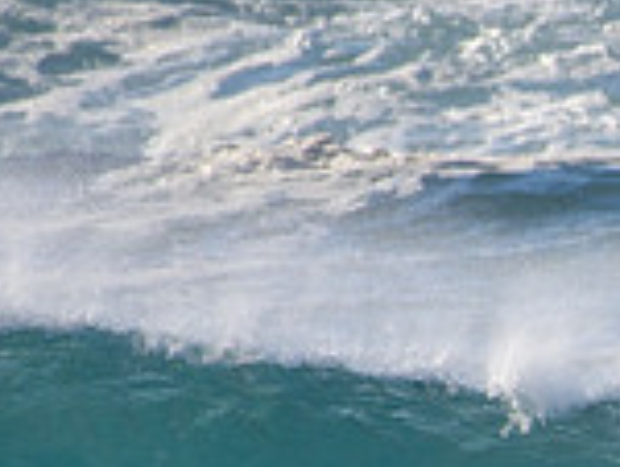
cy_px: 713
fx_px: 49890
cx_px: 1161
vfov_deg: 0.5
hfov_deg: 0.7
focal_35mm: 2781
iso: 320
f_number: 5.6
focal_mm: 500
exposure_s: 1/2000
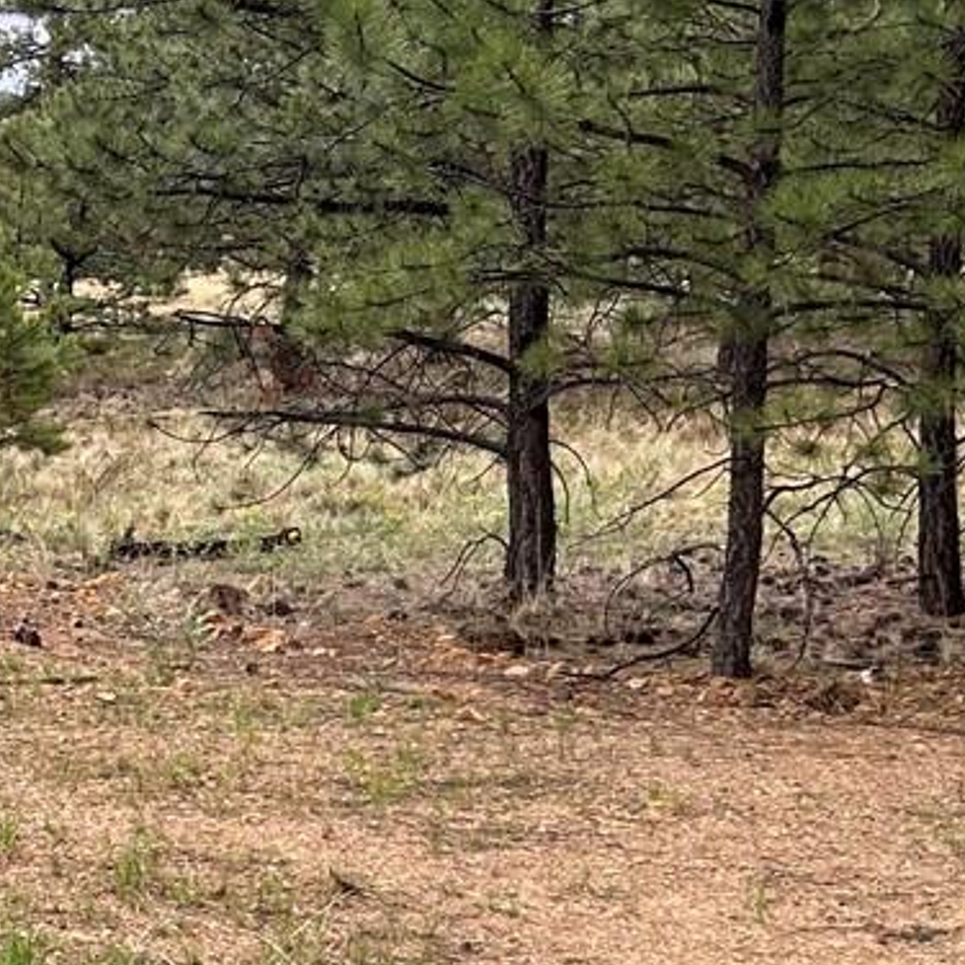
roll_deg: -0.9
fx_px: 3091
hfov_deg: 16.6
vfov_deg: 17.6
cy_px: 718
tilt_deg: -11.2
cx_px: -358
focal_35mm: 98
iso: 50
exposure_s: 1/611
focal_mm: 5.7
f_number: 1.5
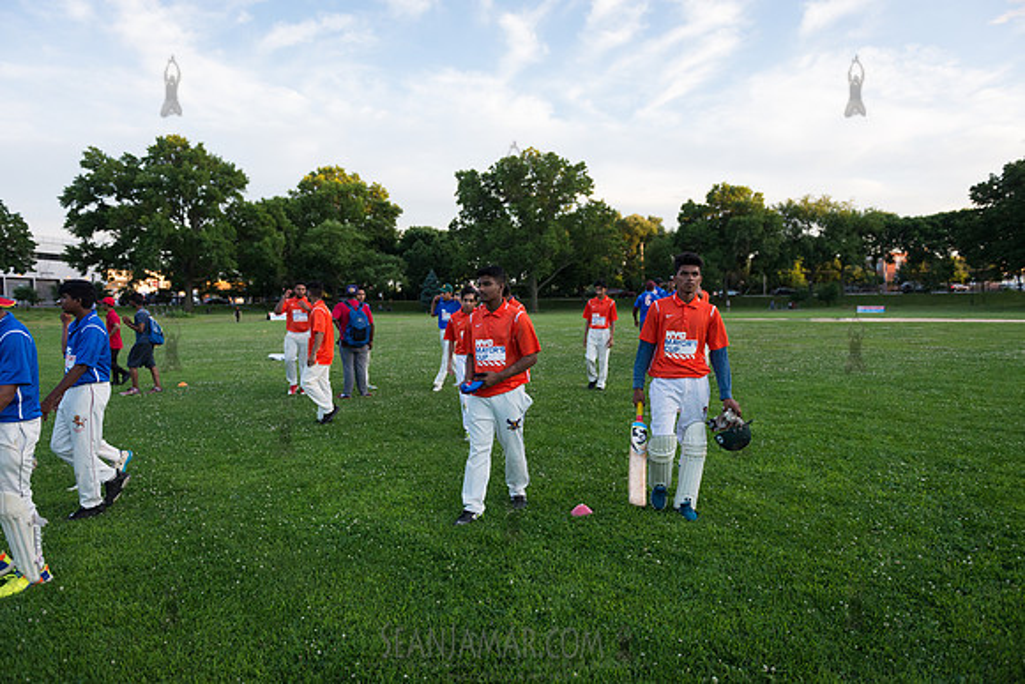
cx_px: 512
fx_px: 683
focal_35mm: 24
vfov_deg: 53.2
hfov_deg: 73.7
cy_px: 342
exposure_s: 1/2000
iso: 1600
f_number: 2.8
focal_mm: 24
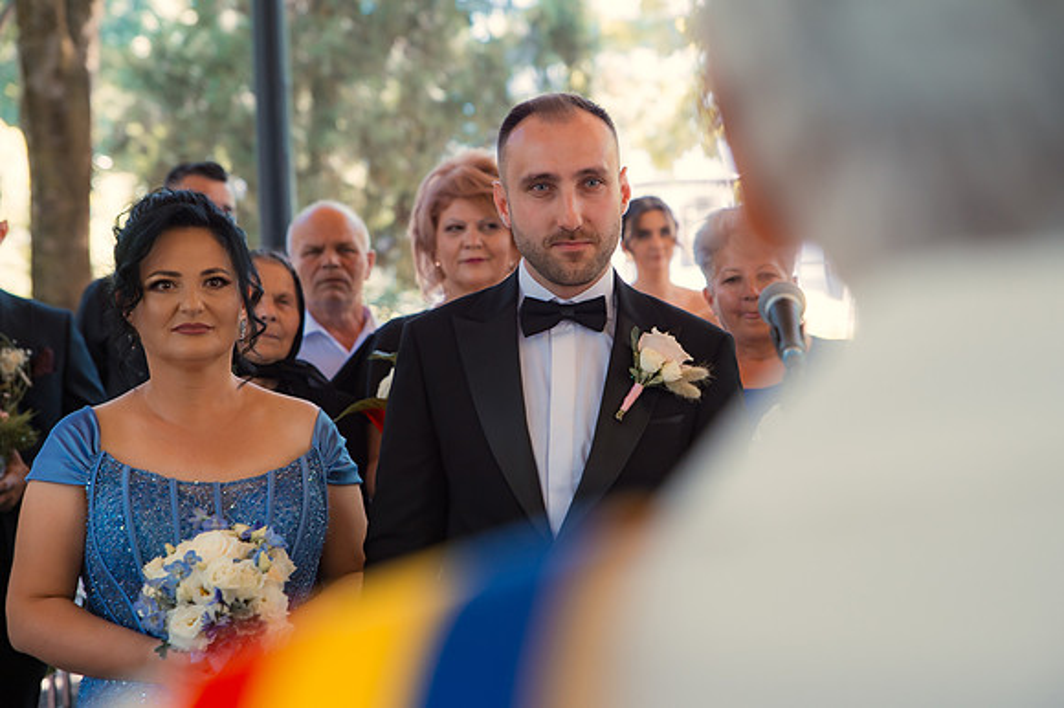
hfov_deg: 26.6
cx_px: 551
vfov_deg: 17.9
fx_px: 2247
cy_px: 323
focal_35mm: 76
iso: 500
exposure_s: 1/125
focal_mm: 70
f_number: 3.5
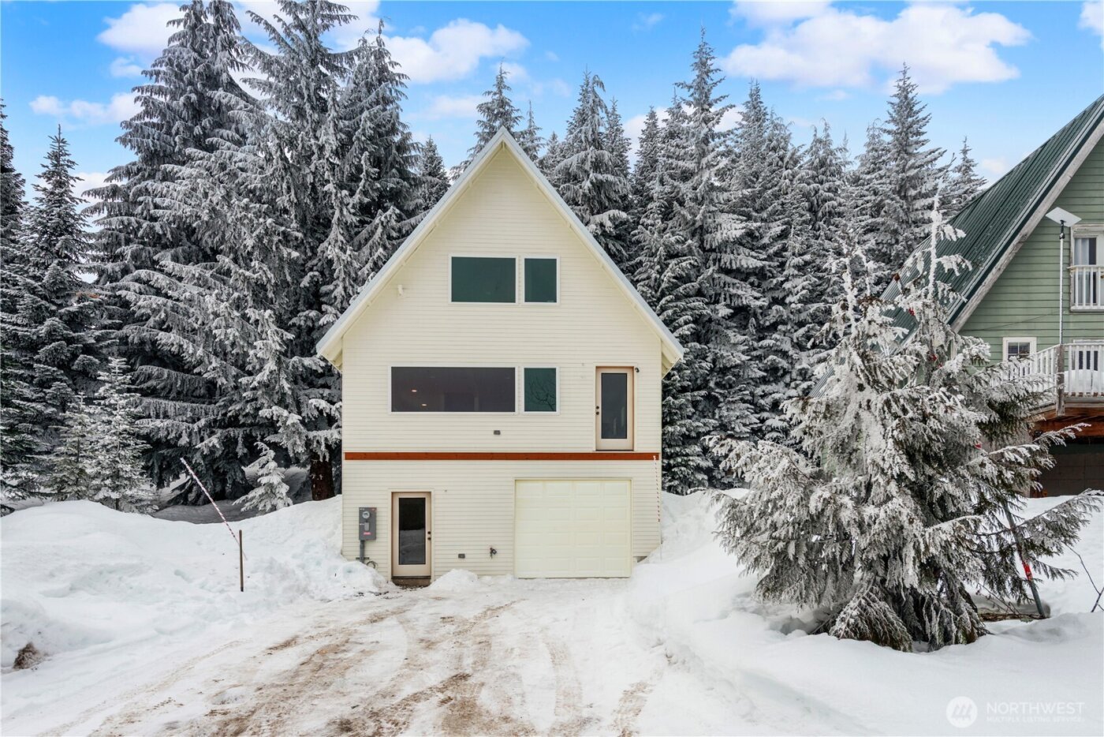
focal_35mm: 19
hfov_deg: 86.9
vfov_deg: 64.6
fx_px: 583
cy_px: 368
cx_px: 552
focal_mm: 19
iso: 250
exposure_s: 1/400
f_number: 7.1
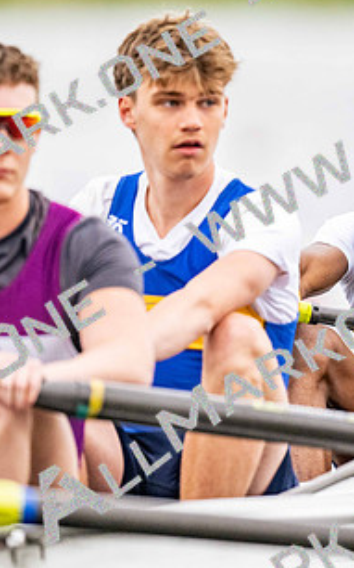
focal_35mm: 1160
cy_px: 259
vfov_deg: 1.8
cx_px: 415
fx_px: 17923
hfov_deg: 1.1
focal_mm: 600
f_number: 4
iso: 2200
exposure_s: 1/2500
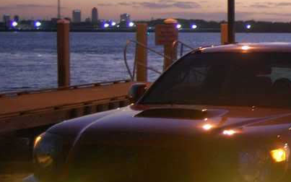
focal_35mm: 101
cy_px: 97
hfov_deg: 19.4
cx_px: 346
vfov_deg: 13.0
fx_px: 801
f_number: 4.2
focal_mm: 26
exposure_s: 1/13
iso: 800
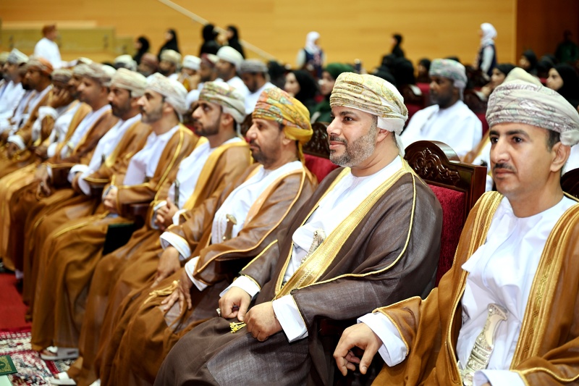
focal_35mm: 62
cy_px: 193
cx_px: 290
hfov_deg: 32.4
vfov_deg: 21.9
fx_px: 997
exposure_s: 1/200
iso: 640
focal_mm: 62
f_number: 2.8
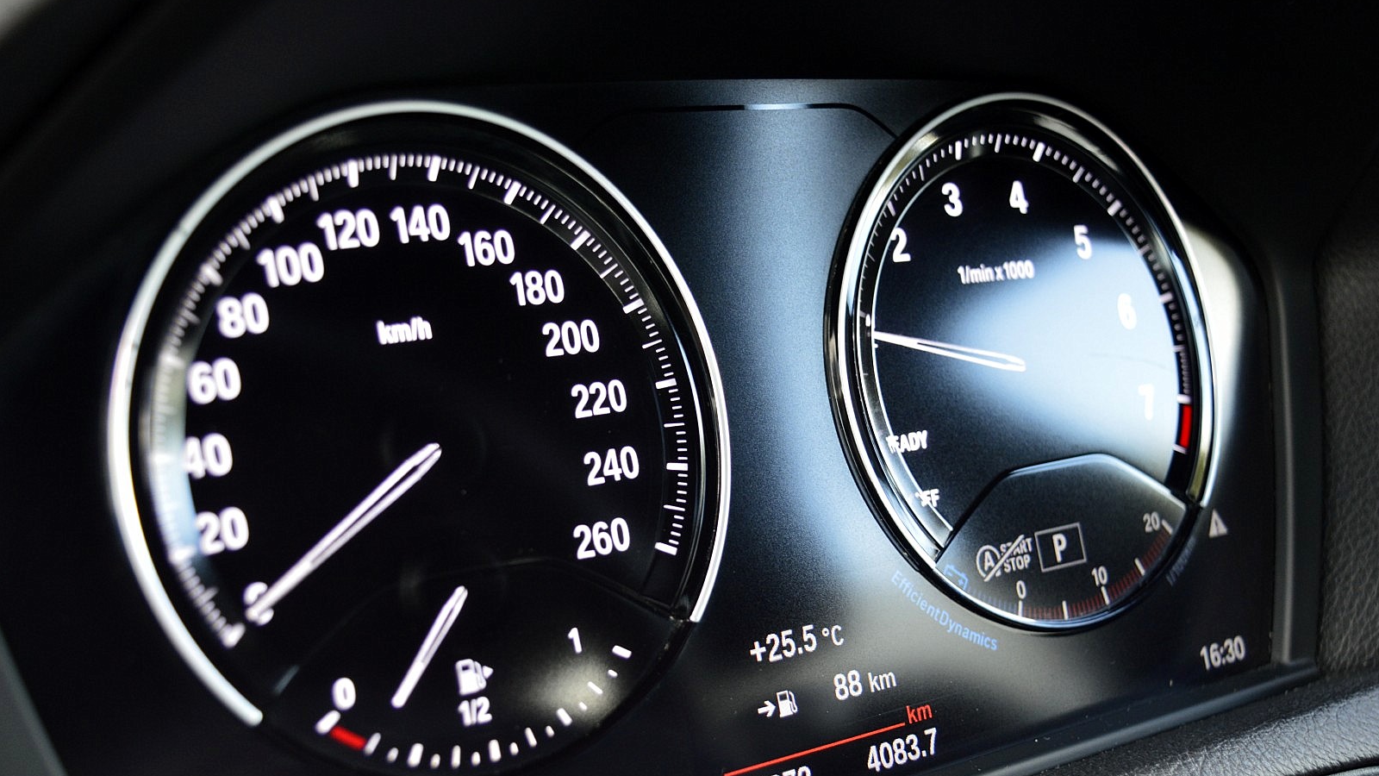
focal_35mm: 51
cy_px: 441
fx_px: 1865
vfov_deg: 23.5
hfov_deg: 40.6
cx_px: 685
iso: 800
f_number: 5
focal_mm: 32
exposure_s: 1/60
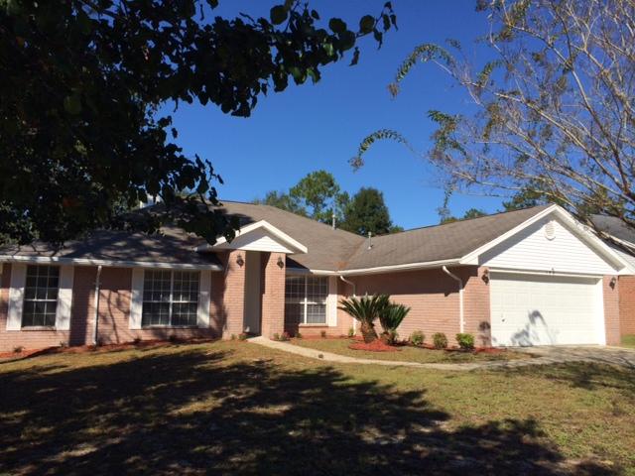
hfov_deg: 60.0
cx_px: 318
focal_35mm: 30
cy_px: 238
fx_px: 550
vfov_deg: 46.8
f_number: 2.2
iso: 40
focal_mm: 4.12
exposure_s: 1/2415
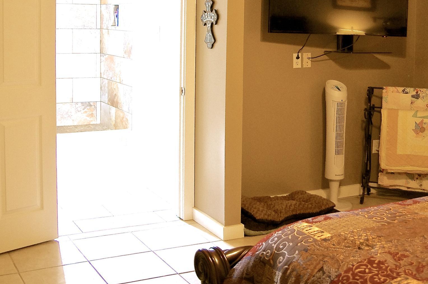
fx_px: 629
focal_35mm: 53
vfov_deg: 25.0
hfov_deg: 37.3
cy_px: 61
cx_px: 277
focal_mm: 18
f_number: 3.5
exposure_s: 1/40
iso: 1600
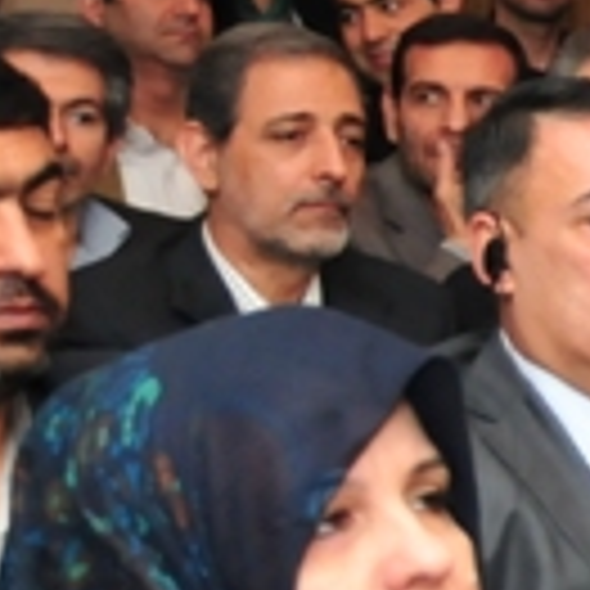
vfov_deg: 8.7
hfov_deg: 7.1
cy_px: 563
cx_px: 2175
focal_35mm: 199
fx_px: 3837
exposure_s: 1/100
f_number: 3.8
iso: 800
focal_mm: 20
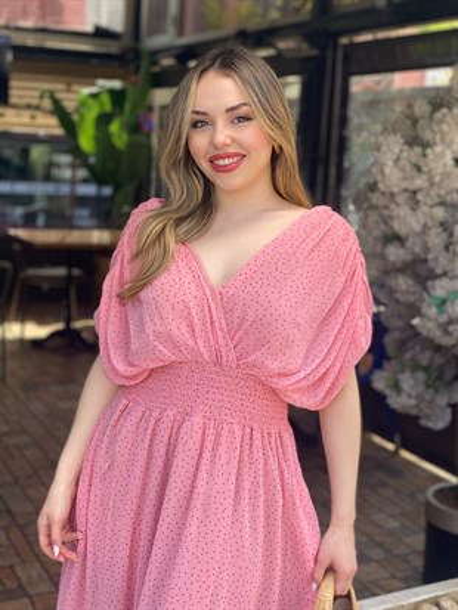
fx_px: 917
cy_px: 305
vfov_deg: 36.8
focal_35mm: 52
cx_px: 229
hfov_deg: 28.0
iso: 20
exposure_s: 1/204
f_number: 2
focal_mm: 6
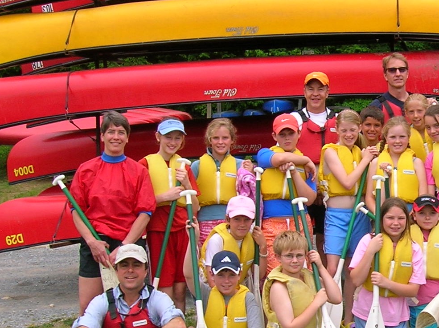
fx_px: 1001
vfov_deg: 18.6
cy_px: 203
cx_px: 418
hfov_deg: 23.9
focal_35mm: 79
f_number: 4.9
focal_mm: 5.7
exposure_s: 1/121
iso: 50
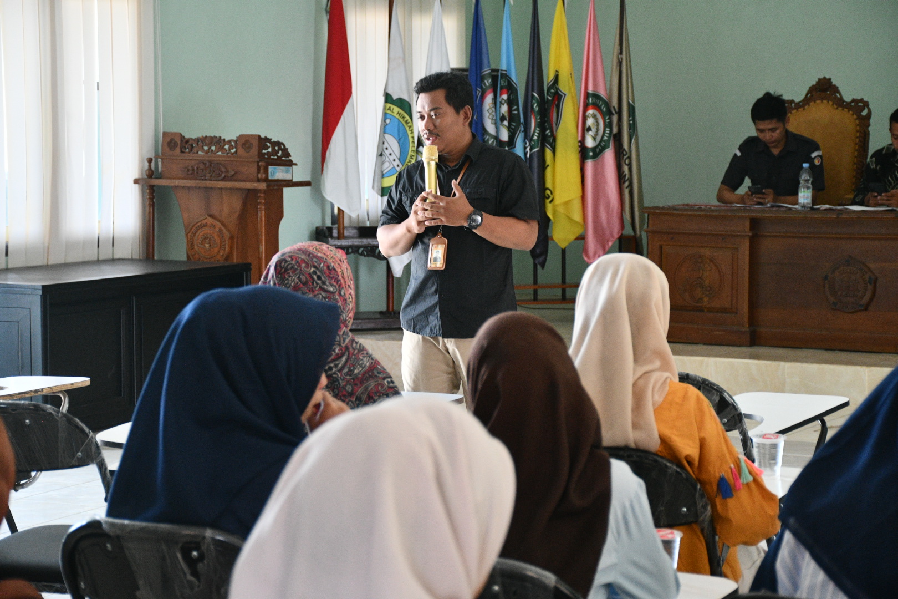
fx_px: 2320
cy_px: 300
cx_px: 449
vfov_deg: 14.7
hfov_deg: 21.9
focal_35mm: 93
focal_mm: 62
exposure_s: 1/90
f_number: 5
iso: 1600
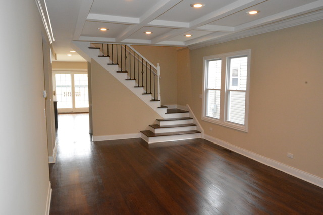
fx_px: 242
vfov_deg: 48.0
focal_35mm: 27
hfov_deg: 67.4
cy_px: 108
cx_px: 162
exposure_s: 1/25
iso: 4000
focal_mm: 18
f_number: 22
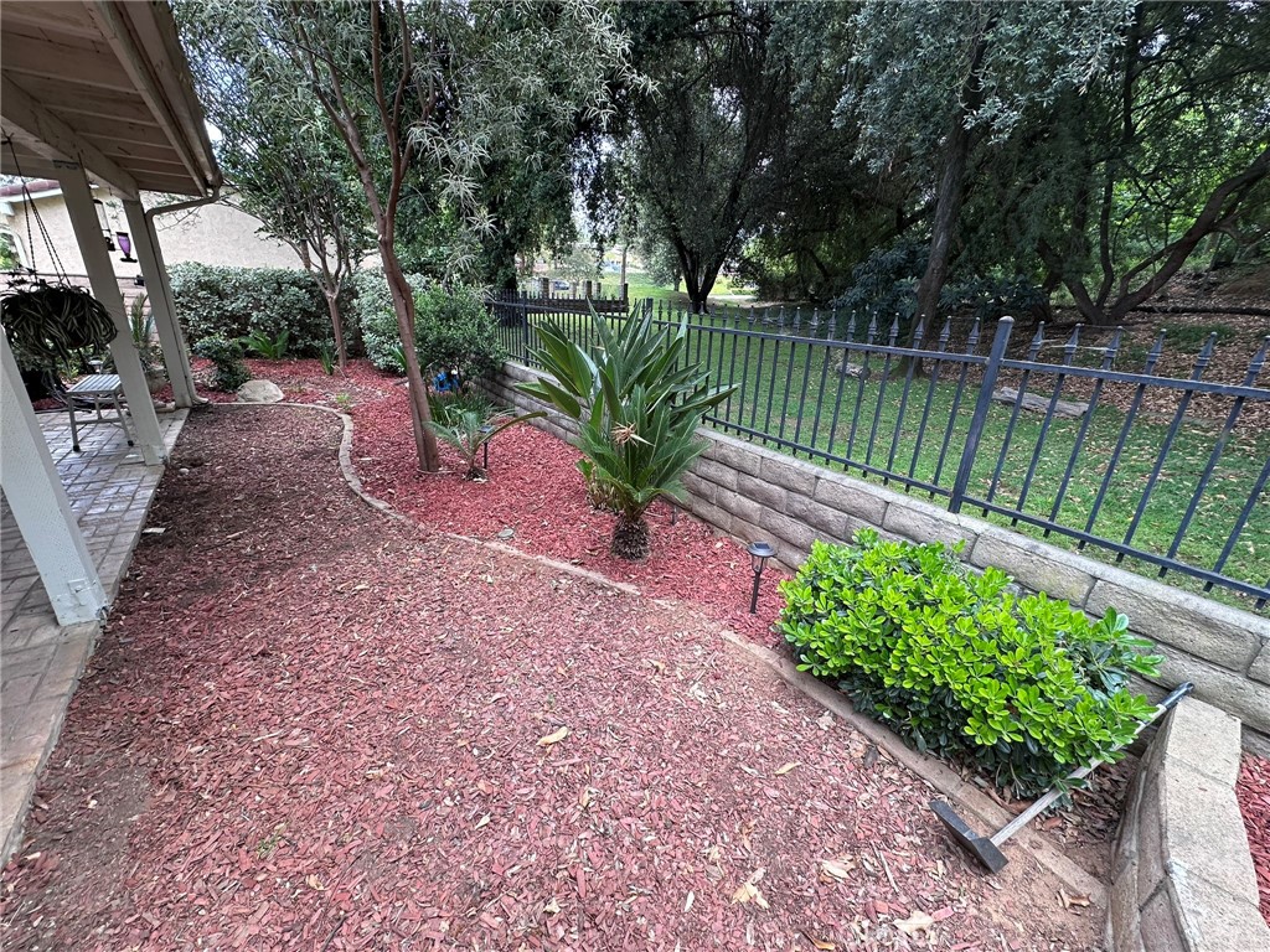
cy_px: 476
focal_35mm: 14
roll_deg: -2.8
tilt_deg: -20.0
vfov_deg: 85.7
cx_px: 635
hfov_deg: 102.1
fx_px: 514
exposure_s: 1/132
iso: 40
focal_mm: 2.22
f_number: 2.2
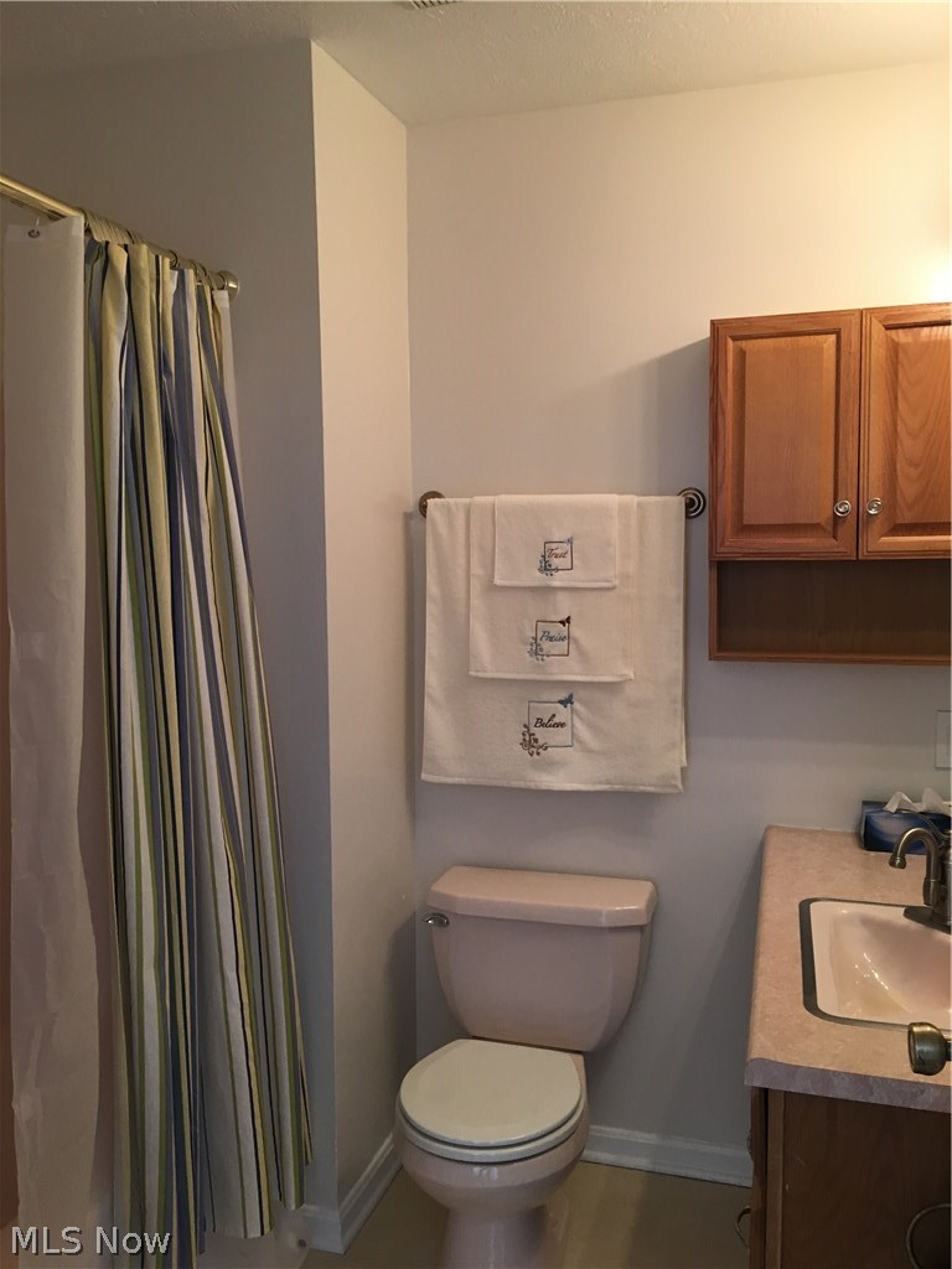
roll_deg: +1.4
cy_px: 634
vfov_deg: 61.7
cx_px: 476
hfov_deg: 48.2
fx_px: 1063
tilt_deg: -4.5
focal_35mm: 29
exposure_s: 1/30
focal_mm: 4.15
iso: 80
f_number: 2.2
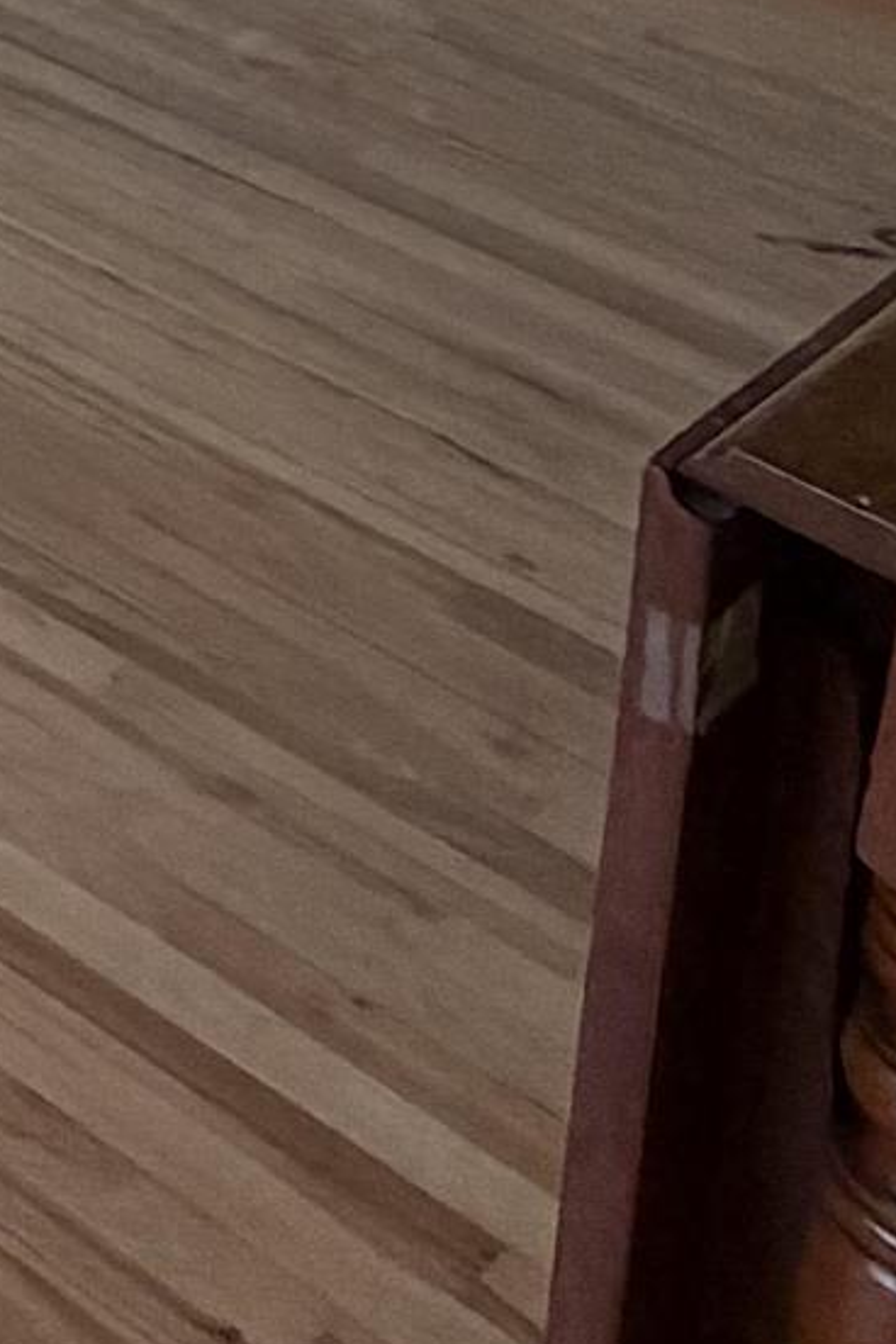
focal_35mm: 81
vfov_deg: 18.5
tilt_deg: -7.7
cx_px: -2121
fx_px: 3024
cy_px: -1193
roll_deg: -0.4
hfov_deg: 9.9
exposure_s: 1/121
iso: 100
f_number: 2.2
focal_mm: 2.22
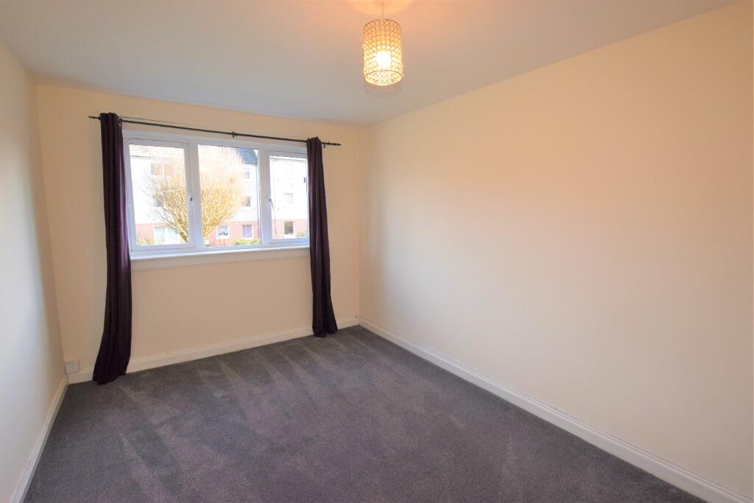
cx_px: 377
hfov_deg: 100.4
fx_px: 314
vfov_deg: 77.3
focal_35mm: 15
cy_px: 252
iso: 800
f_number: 5.6
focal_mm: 10
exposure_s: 1/125
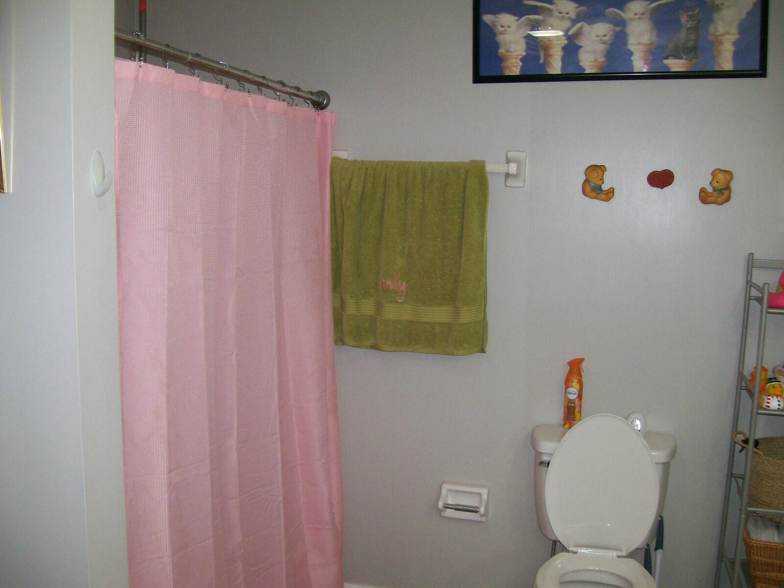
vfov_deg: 39.7
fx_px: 815
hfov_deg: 51.4
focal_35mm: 36
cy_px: 294
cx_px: 392
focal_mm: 6
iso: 140
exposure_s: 1/64
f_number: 2.7
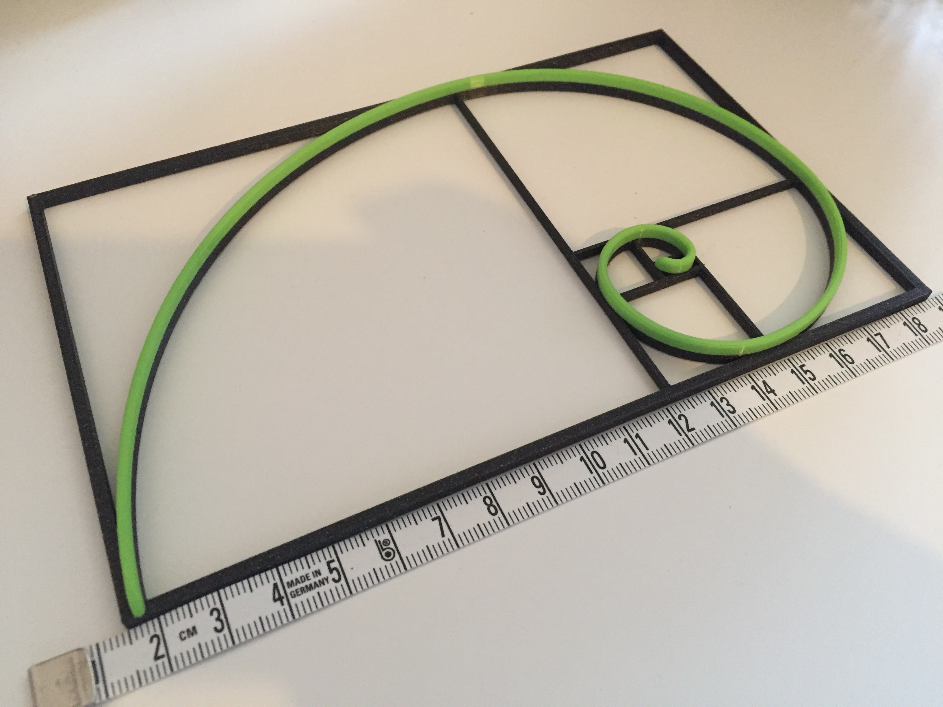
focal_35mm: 29
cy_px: 354
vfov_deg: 48.2
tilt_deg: -53.2
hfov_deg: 61.7
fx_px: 790
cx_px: 472
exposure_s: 1/17
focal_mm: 4.15
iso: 250
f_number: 2.2
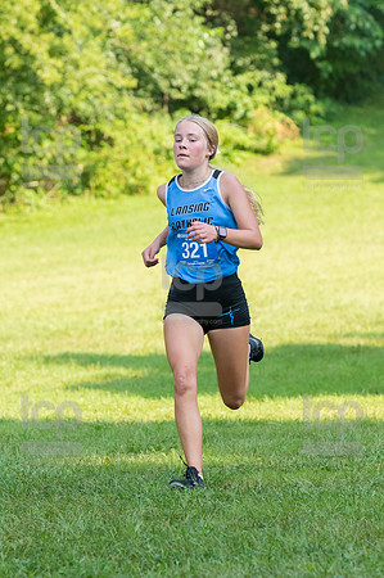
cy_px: 289
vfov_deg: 8.9
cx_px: 192
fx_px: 3720
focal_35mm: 232
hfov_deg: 5.9
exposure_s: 1/1600
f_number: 5
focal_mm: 155
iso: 1600
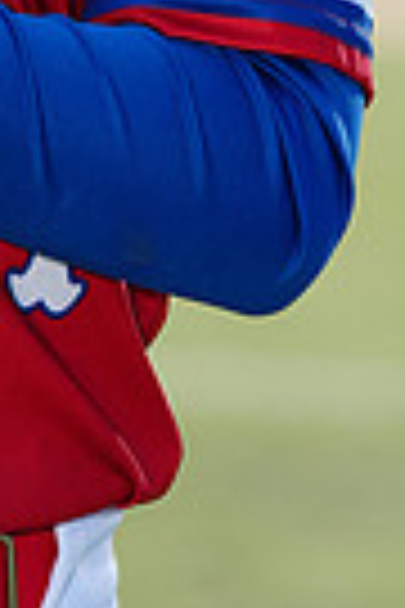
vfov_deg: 2.5
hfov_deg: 1.7
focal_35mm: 820
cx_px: -331
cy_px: -599
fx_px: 13836
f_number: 5
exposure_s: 1/250
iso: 50
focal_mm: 191
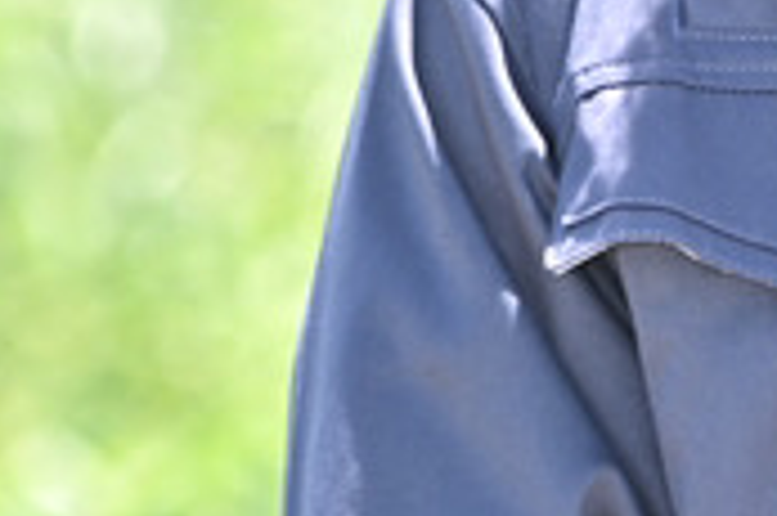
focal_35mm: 728
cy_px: -162
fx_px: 15697
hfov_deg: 2.8
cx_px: 1311
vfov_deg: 1.9
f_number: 2.8
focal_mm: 105
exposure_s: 1/250
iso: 40
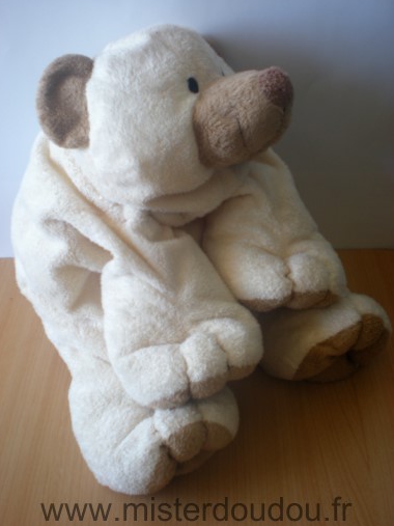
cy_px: 260
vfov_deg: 47.9
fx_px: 592
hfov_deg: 36.8
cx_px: 195
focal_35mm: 39
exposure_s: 1/27.3
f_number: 3.1
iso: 64
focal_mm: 6.3
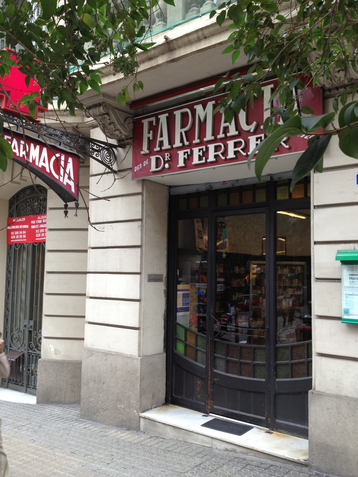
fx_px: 483
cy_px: 238
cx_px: 179
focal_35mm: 35
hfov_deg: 40.7
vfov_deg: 52.6
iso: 50
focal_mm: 4.28
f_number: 2.4
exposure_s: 1/60
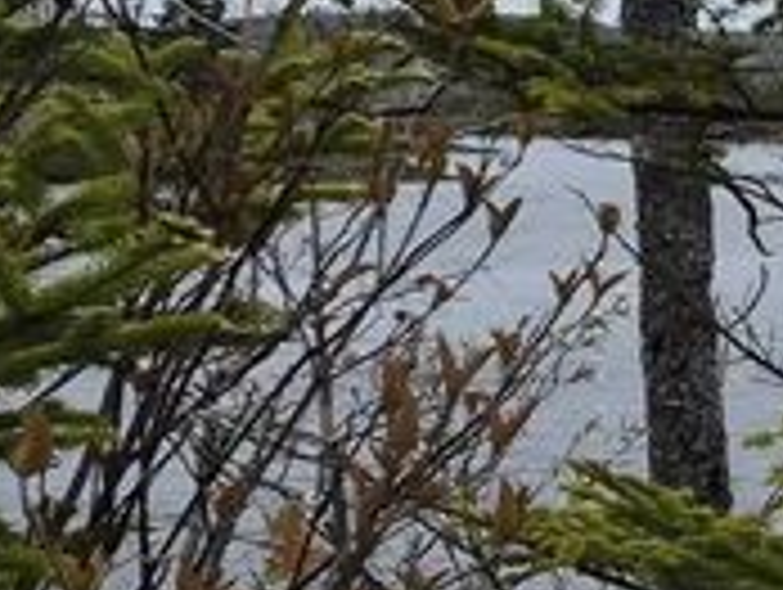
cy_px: 270
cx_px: 2169
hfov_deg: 11.0
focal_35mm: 135
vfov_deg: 11.0
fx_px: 3058
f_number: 1.8
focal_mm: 5.4
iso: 25
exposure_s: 1/2984
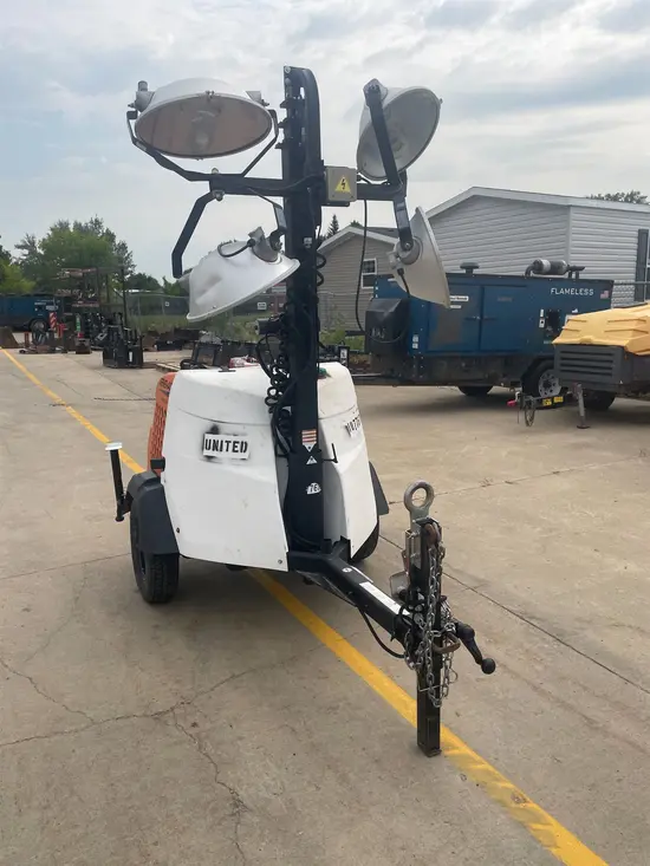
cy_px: 433
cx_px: 325
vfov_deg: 67.3
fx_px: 651
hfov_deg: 53.1
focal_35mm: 26
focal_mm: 4.2
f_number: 1.6
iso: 50
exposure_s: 1/4651
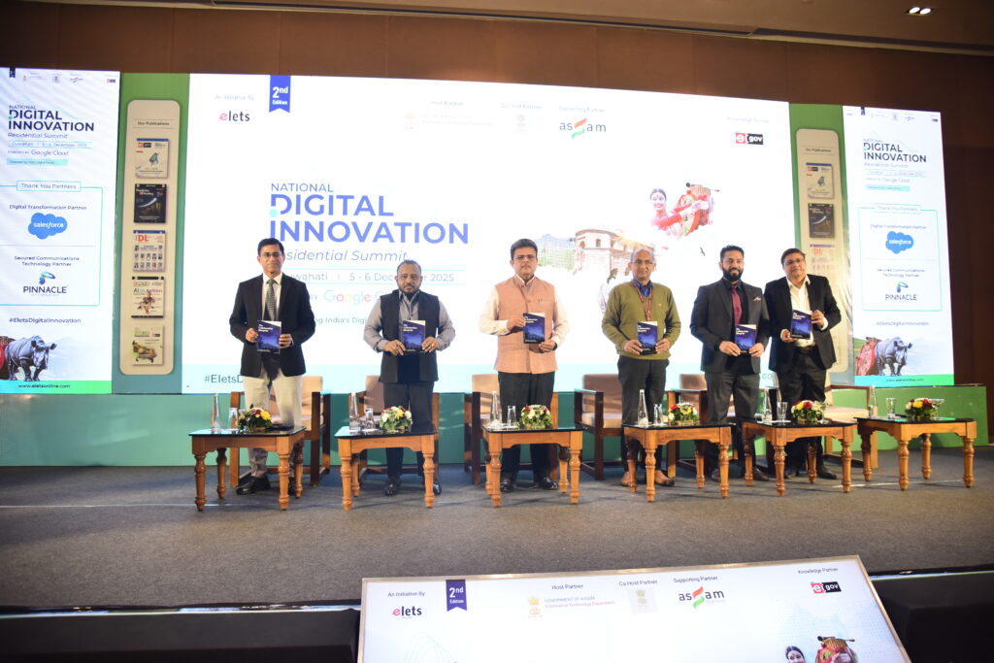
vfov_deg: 53.1
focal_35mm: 24
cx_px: 497
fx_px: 663
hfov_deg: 73.7
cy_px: 332
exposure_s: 1/160
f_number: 4
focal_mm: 24
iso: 1600
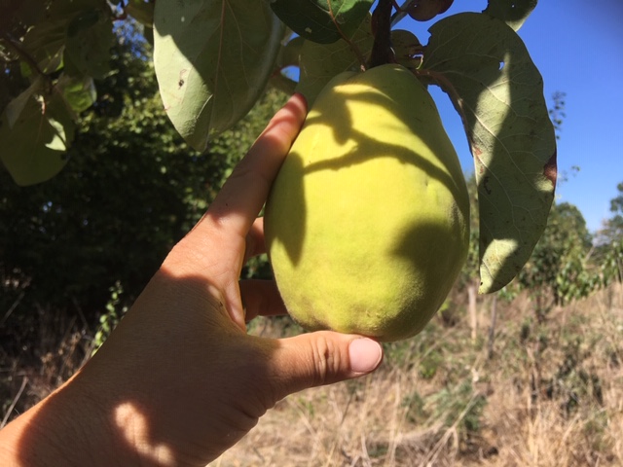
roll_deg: -1.5
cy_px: 234
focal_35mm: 29
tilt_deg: +0.7
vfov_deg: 48.2
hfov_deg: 61.7
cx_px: 312
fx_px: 522
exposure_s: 1/1425
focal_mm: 4.15
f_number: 2.2
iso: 25
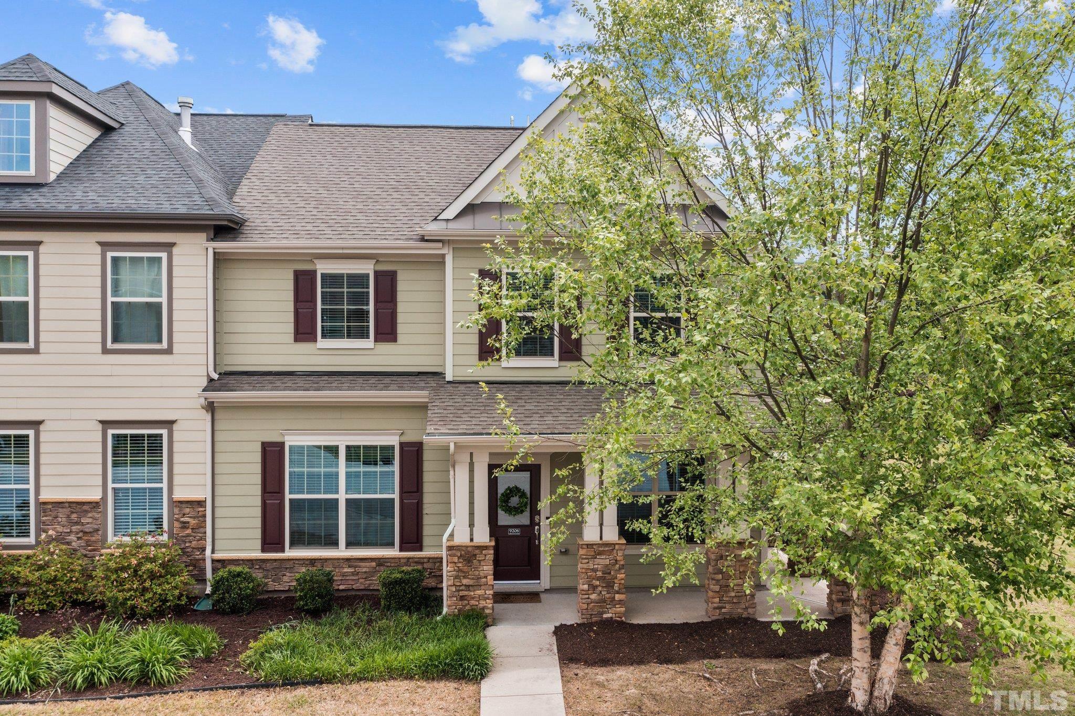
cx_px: 538
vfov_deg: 46.4
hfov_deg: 65.5
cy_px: 358
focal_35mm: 28
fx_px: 836
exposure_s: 1/320
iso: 100
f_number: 5
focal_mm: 10.26
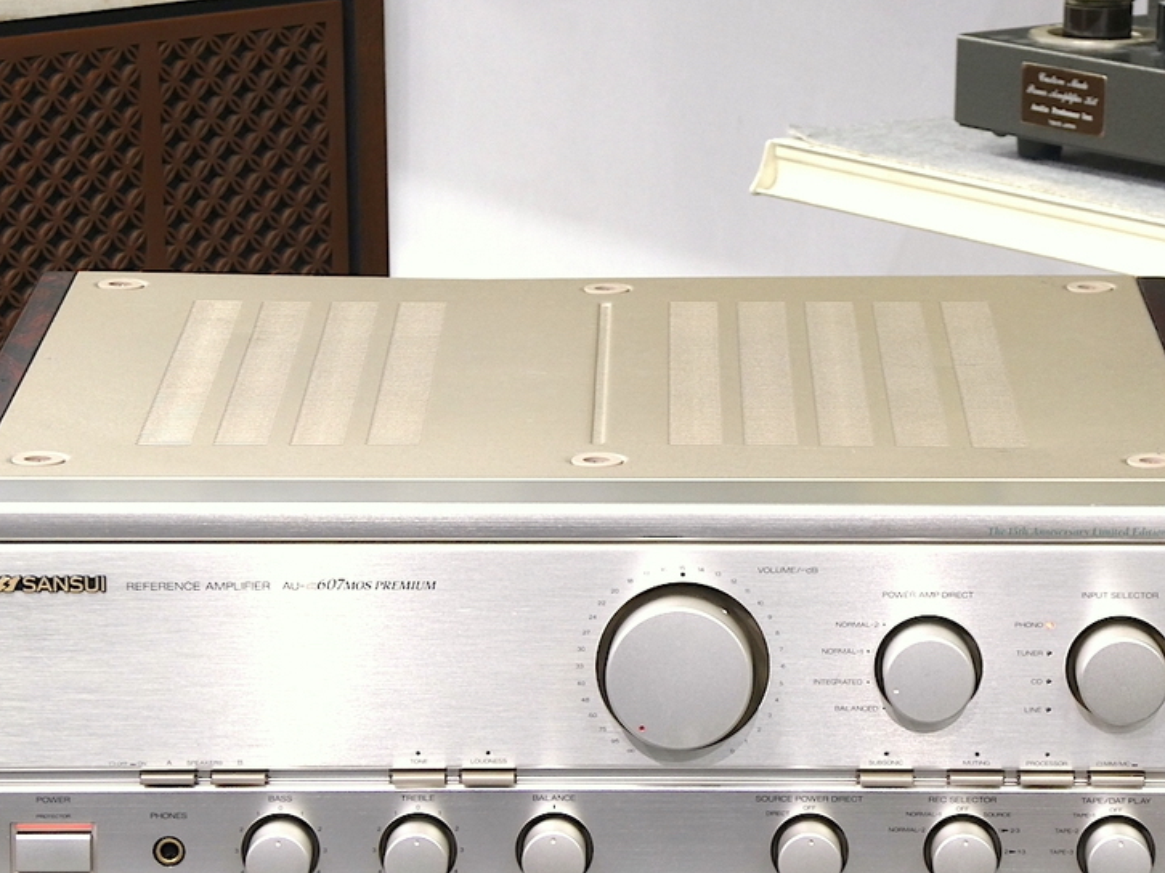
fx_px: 5518
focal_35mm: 164
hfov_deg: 12.1
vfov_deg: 9.0
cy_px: 546
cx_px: 592
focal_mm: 22.3
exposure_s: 1/3.2
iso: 100
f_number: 5.2
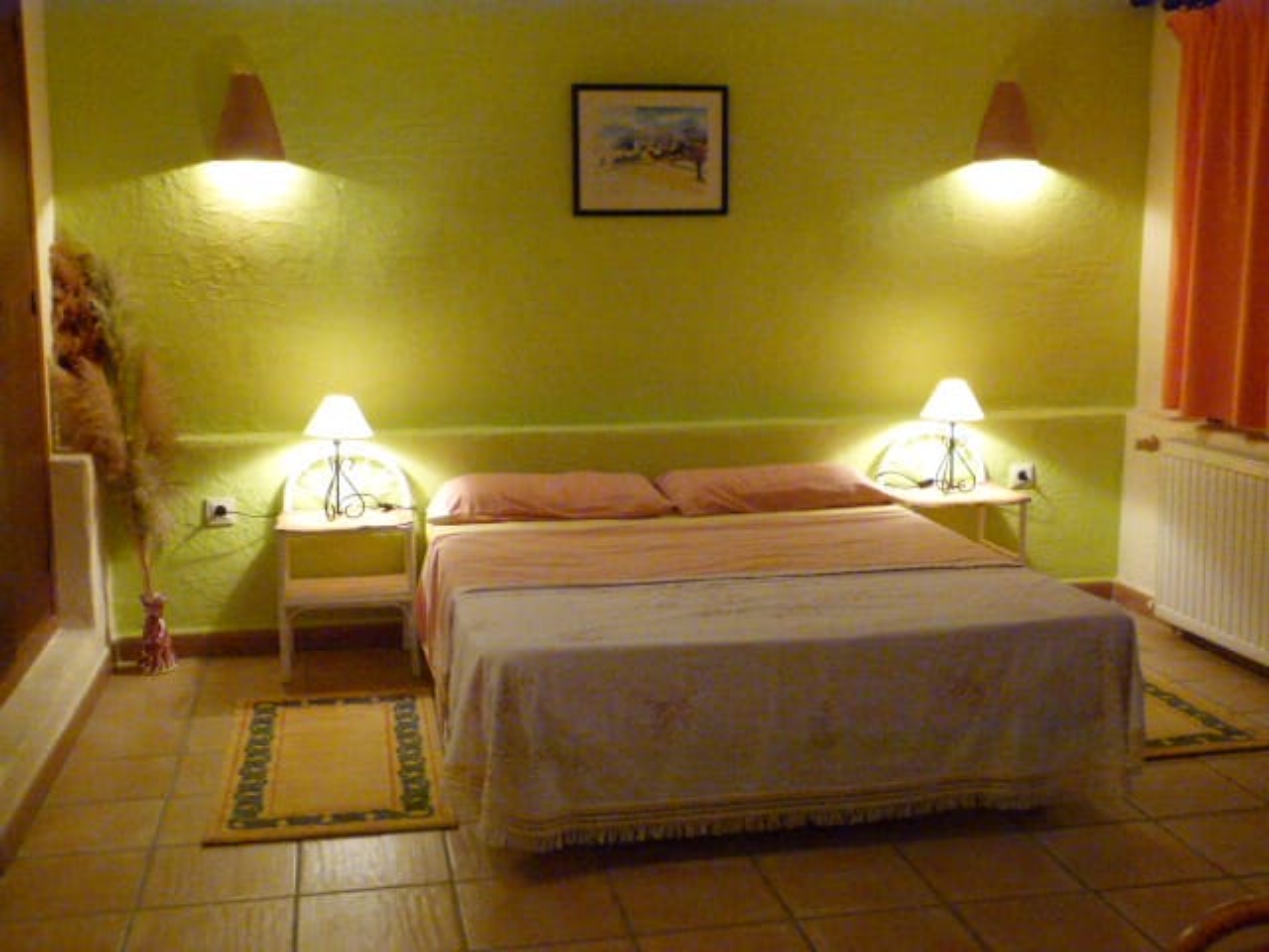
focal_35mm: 40
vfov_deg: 36.0
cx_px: 634
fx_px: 1466
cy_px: 476
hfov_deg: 46.8
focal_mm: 7.3
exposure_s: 1/50
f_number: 3.1
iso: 800
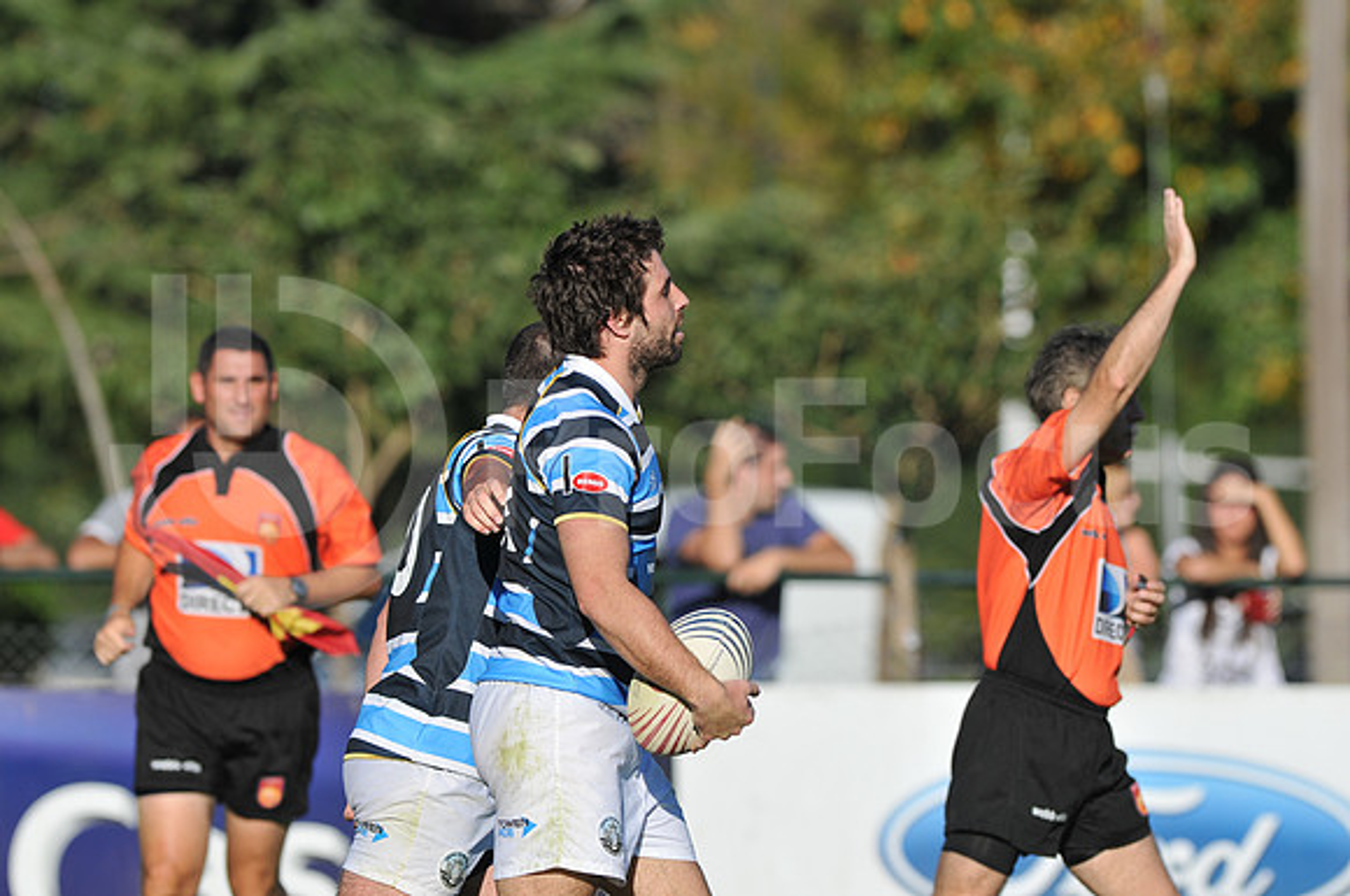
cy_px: 448
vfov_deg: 3.0
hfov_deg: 4.6
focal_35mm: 450
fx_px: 16851
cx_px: 675
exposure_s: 1/2500
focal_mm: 300
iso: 200
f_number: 3.5
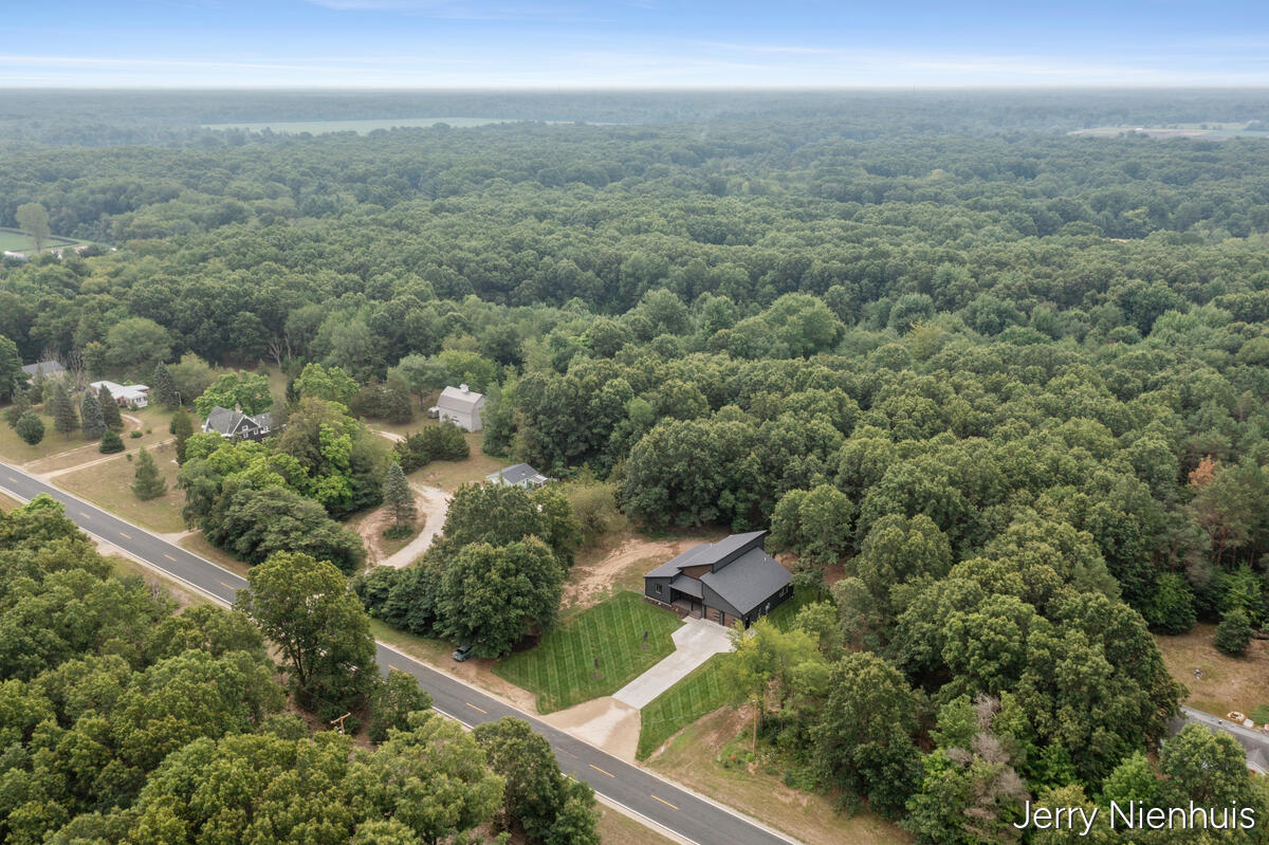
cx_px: 634
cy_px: 422
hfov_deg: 65.5
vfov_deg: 46.4
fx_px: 987
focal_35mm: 28
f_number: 8
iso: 100
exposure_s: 1/160
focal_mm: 10.26
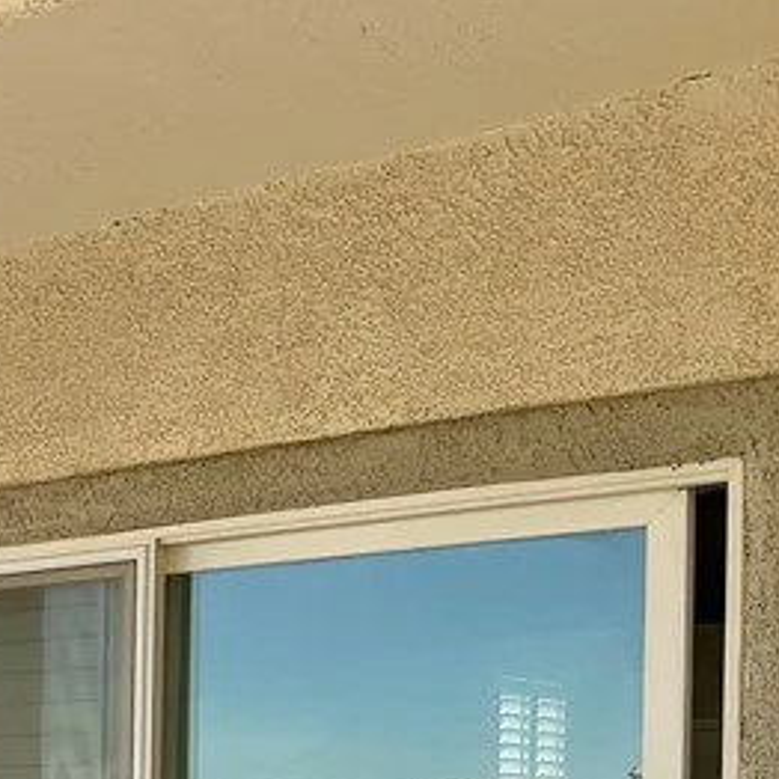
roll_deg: -1.0
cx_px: -520
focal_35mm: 83
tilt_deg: -0.6
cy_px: 874
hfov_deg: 17.8
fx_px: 2113
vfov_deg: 19.9
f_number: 1.78
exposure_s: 1/3717
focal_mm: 6.86
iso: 80
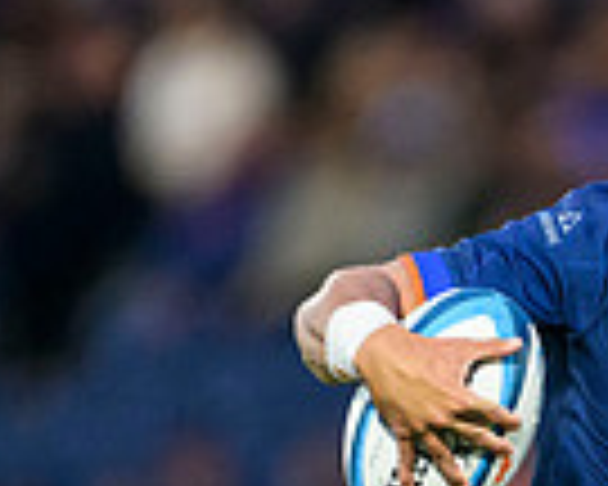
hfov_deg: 1.0
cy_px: 816
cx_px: 947
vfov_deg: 0.8
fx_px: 33506
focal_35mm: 1862
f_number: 3.2
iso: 8000
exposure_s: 1/1600
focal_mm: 400
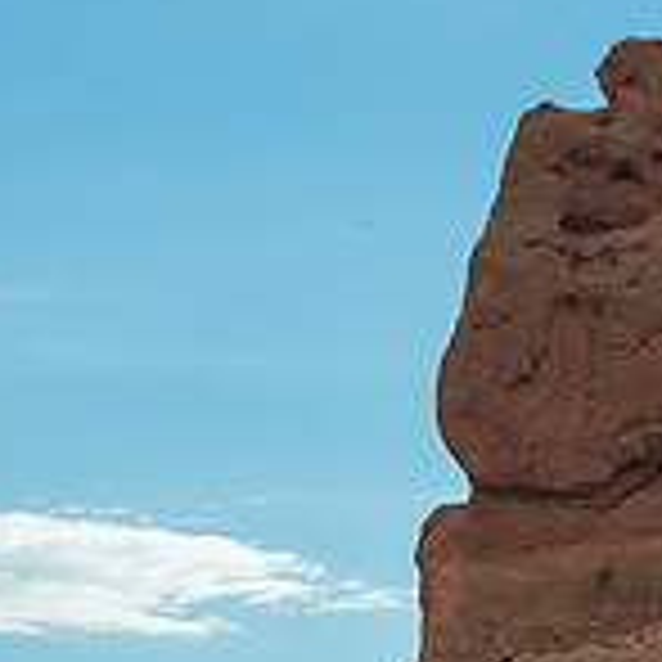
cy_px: 477
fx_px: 5085
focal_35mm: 235
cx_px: 599
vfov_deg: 7.4
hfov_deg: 7.4
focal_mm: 70
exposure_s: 1/250
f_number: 11
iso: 140
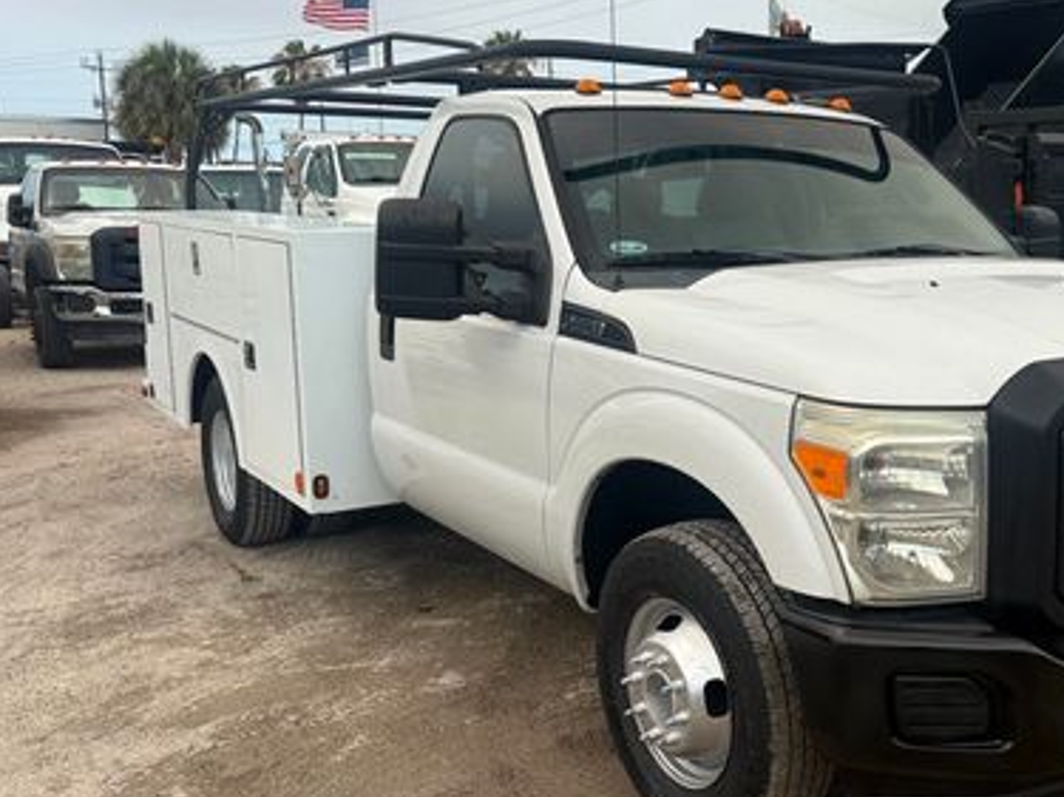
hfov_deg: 44.2
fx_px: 1260
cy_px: 408
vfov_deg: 35.1
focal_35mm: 41
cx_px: 806
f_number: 1.78
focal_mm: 6.76
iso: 80
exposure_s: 1/3145
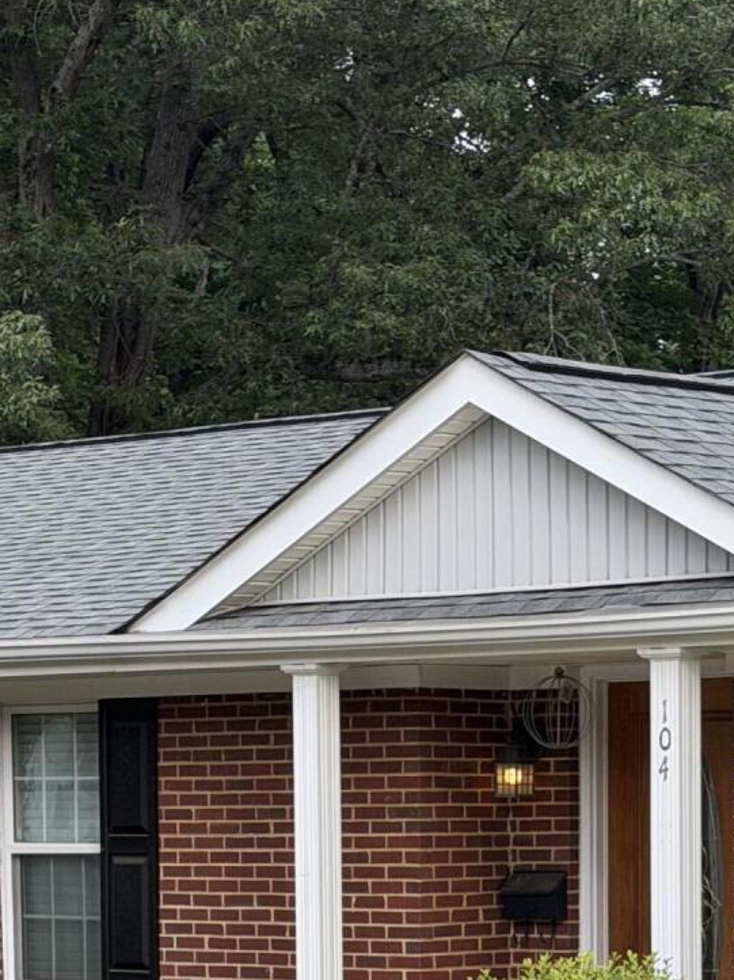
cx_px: 423
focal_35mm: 133
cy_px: 1121
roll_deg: +0.7
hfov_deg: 11.1
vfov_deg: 14.4
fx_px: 3762
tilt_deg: -4.1
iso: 80
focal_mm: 6.76
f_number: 1.78
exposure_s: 1/794
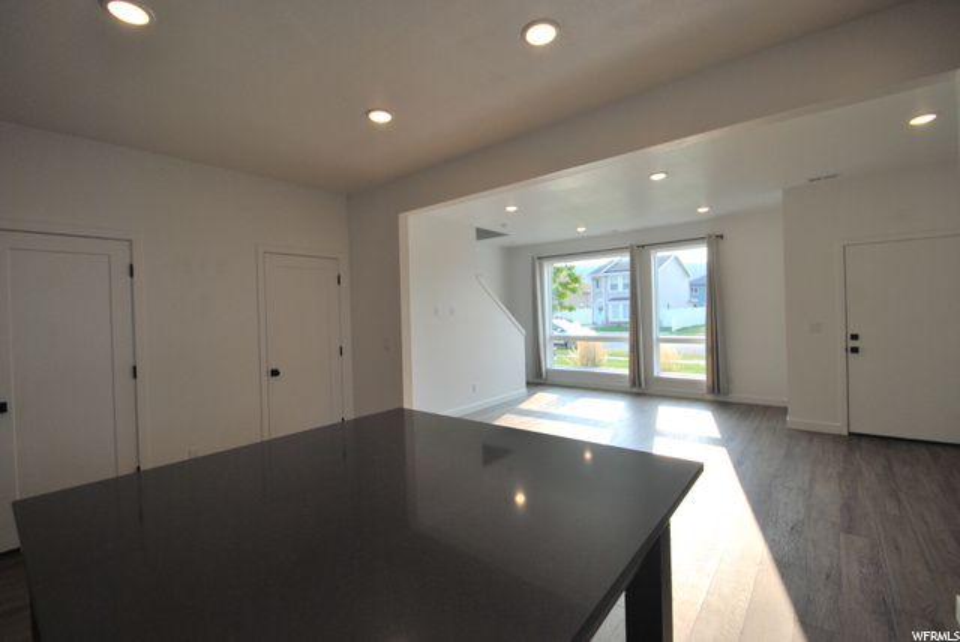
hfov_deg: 100.3
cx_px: 480
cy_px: 321
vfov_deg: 77.4
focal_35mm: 15
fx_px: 400
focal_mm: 10
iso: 200
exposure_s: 1/200
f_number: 5
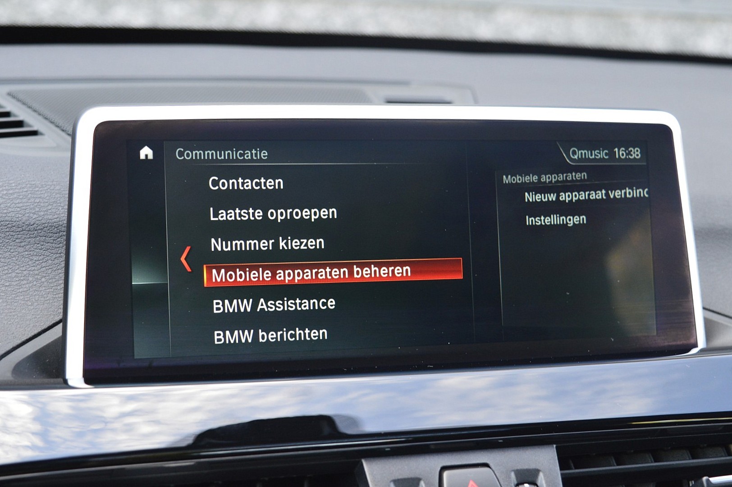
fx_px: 1219
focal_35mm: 60
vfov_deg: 22.6
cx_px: 366
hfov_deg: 33.4
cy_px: 244
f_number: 6.3
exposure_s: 1/60
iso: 800
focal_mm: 40
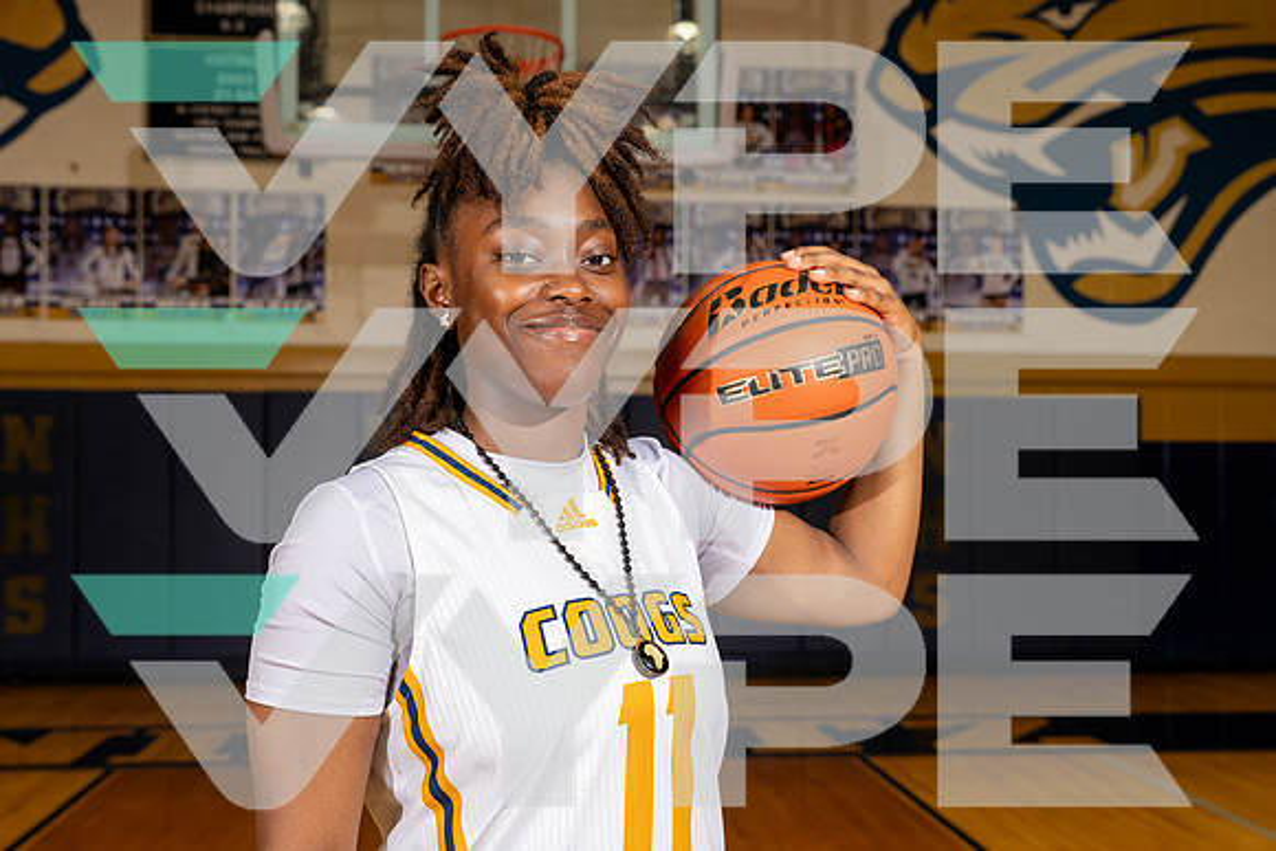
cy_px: 426
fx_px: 1453
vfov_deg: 32.6
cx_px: 638
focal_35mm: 41
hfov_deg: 47.4
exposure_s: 1/250
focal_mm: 41
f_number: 5.6
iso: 800
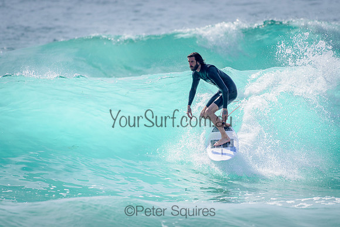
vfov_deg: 2.2
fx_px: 5790
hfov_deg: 3.4
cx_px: 164
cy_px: 125
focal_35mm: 613
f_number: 5.6
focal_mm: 500
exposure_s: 1/2000
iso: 140
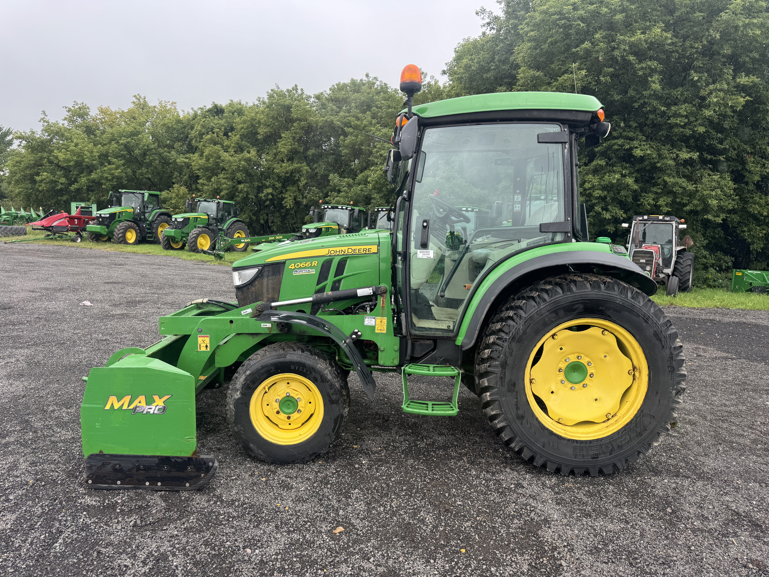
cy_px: 288
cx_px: 384
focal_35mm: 24
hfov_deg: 71.6
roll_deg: -1.7
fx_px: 533
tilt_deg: -1.3
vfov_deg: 56.8
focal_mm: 6.76
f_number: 1.78
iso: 80
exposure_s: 1/433
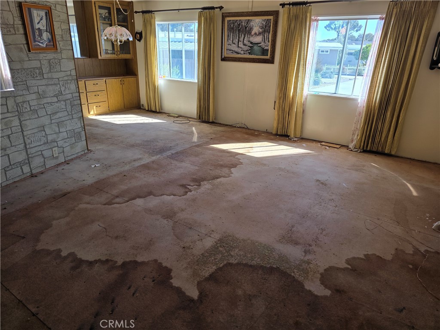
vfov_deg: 58.9
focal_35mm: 23
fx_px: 292
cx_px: 220
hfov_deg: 73.9
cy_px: 165
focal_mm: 6.3
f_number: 1.7
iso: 64
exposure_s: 1/359
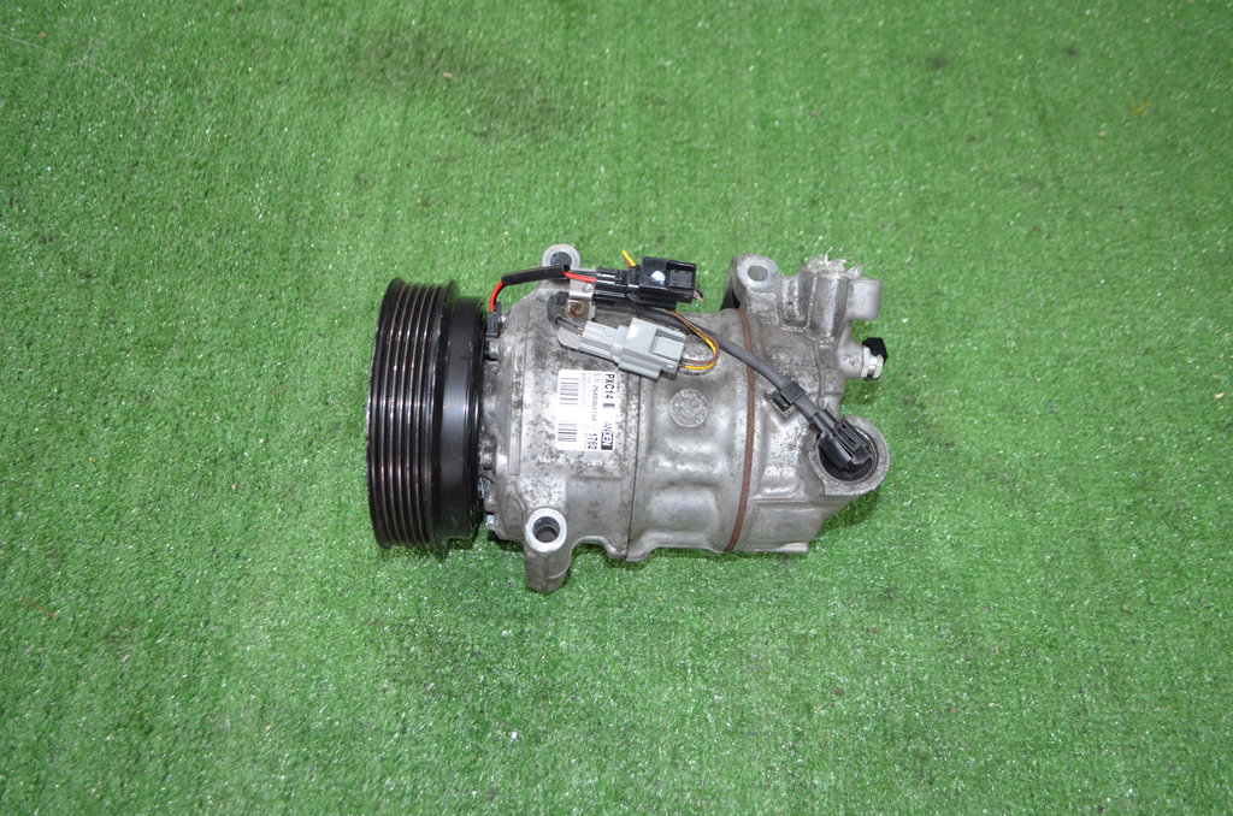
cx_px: 616
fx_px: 1025
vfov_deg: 43.4
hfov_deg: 62.0
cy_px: 408
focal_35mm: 30
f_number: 3.8
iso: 900
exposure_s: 1/60
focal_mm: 20
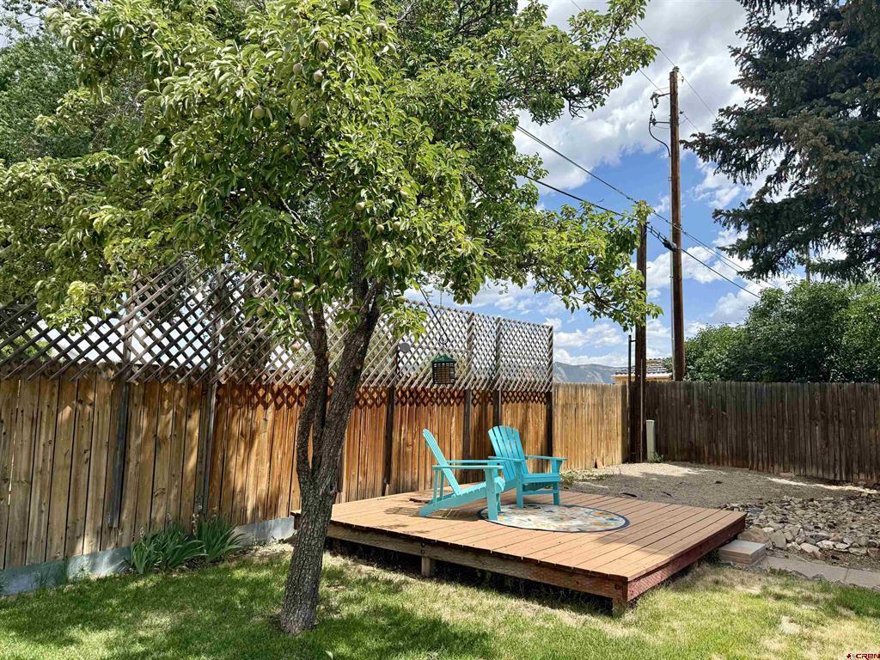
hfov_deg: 71.6
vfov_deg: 56.8
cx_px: 440
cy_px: 330
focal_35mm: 24
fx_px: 610
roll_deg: -1.5
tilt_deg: +6.8
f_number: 1.78
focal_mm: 6.76
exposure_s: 1/3584
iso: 80
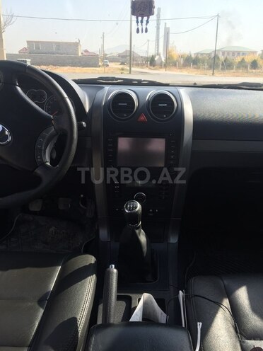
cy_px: 176
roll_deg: -1.2
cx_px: 132
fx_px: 294
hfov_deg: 48.2
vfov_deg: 61.7
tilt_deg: -16.6
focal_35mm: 29
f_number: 2.2
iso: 32
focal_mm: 4.15
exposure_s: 1/599
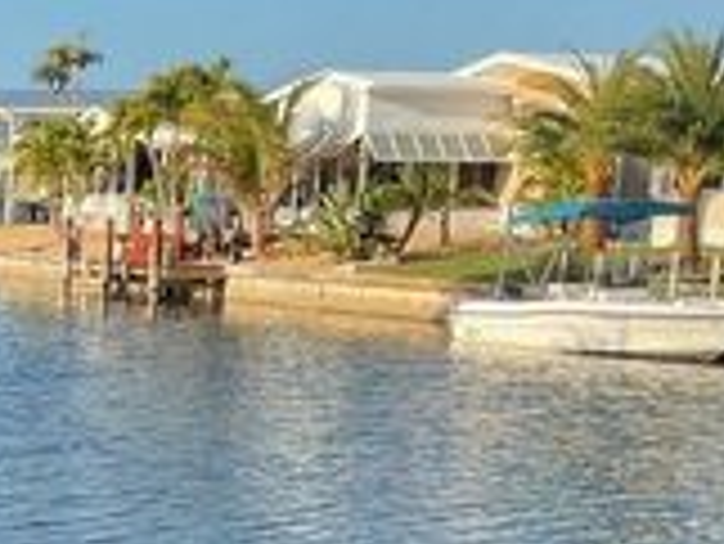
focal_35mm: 90
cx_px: -265
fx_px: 1884
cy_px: 605
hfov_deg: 19.7
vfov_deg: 16.0
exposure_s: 1/792
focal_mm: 3
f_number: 1.8
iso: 16
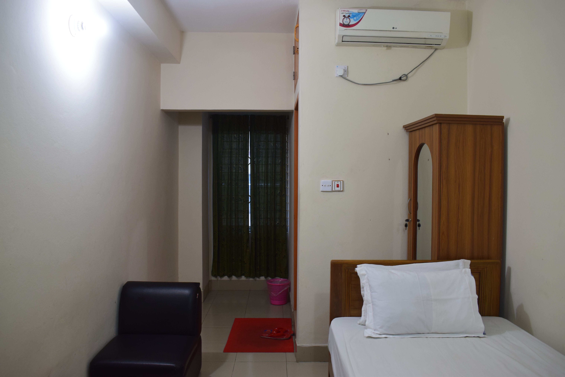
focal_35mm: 27
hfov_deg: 67.4
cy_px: 188
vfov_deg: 47.9
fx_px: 424
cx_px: 282
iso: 560
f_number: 6.3
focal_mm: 18
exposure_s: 1/15
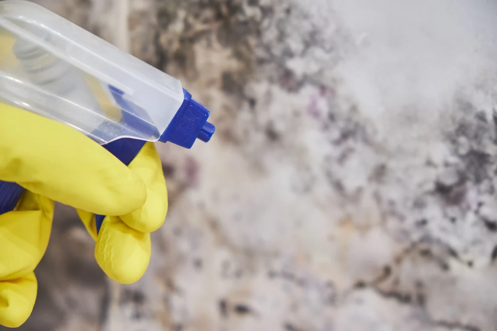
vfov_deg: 16.5
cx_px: 248
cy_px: 166
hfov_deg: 24.5
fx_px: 1146
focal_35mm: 83
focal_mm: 55
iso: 400
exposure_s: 1/20
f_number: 4
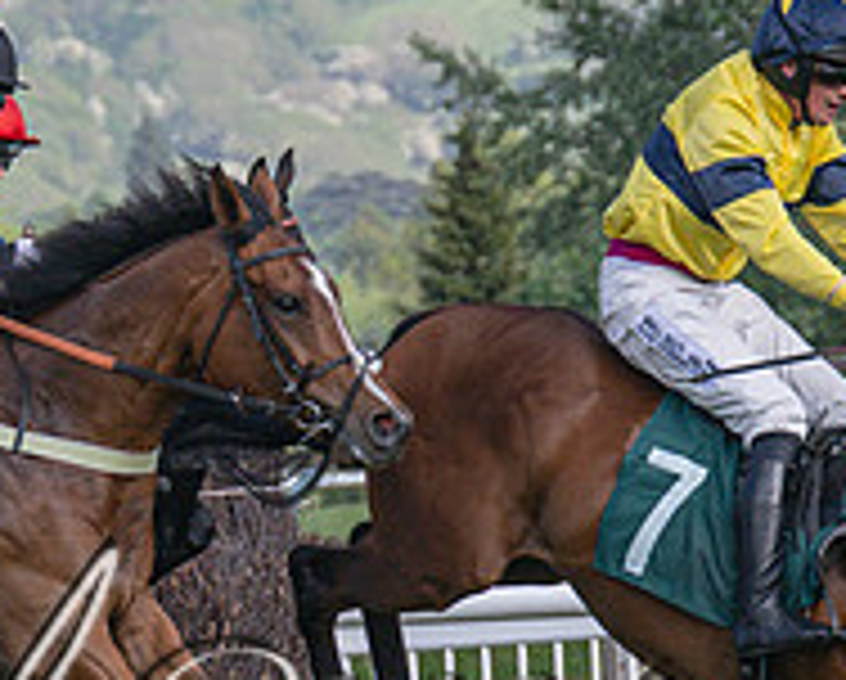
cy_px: 567
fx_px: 12413
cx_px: 301
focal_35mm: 495
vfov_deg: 3.1
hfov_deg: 3.9
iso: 400
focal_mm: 98
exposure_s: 1/2500
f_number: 4
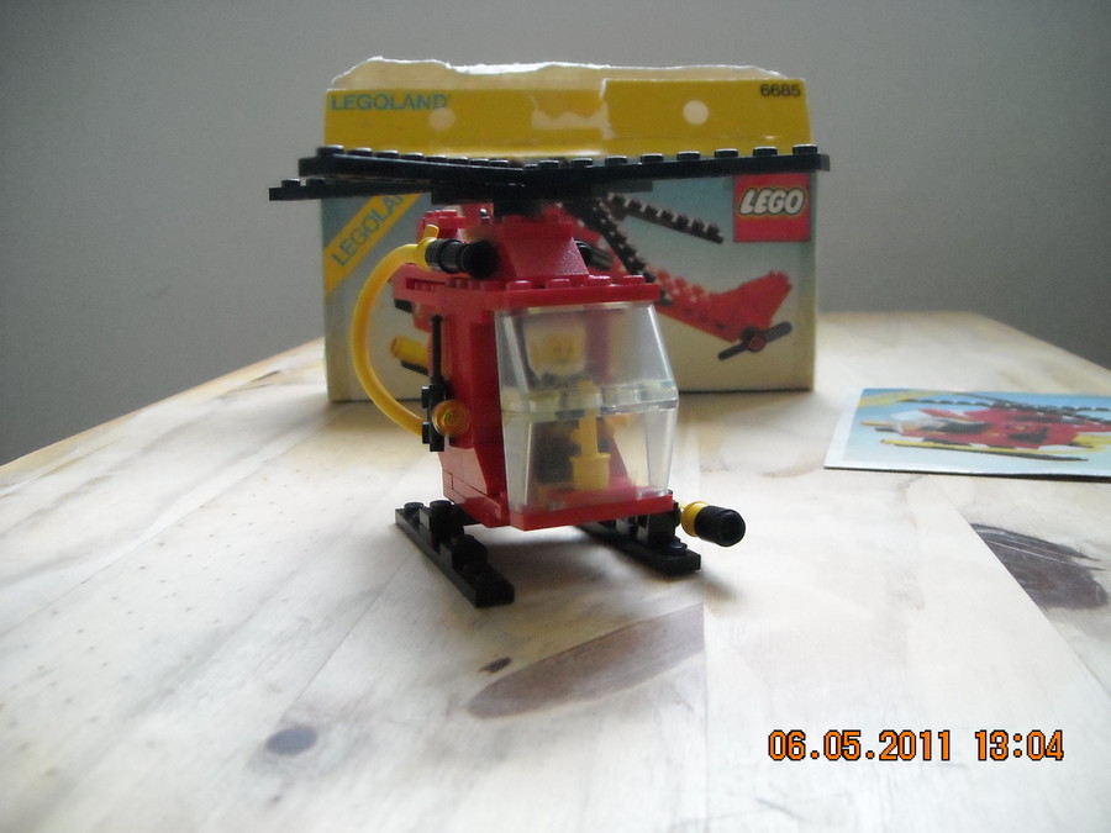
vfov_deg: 40.7
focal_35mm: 35
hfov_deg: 52.6
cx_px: 556
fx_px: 1123
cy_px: 416
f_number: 2.8
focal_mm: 5.7
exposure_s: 1/135
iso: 590
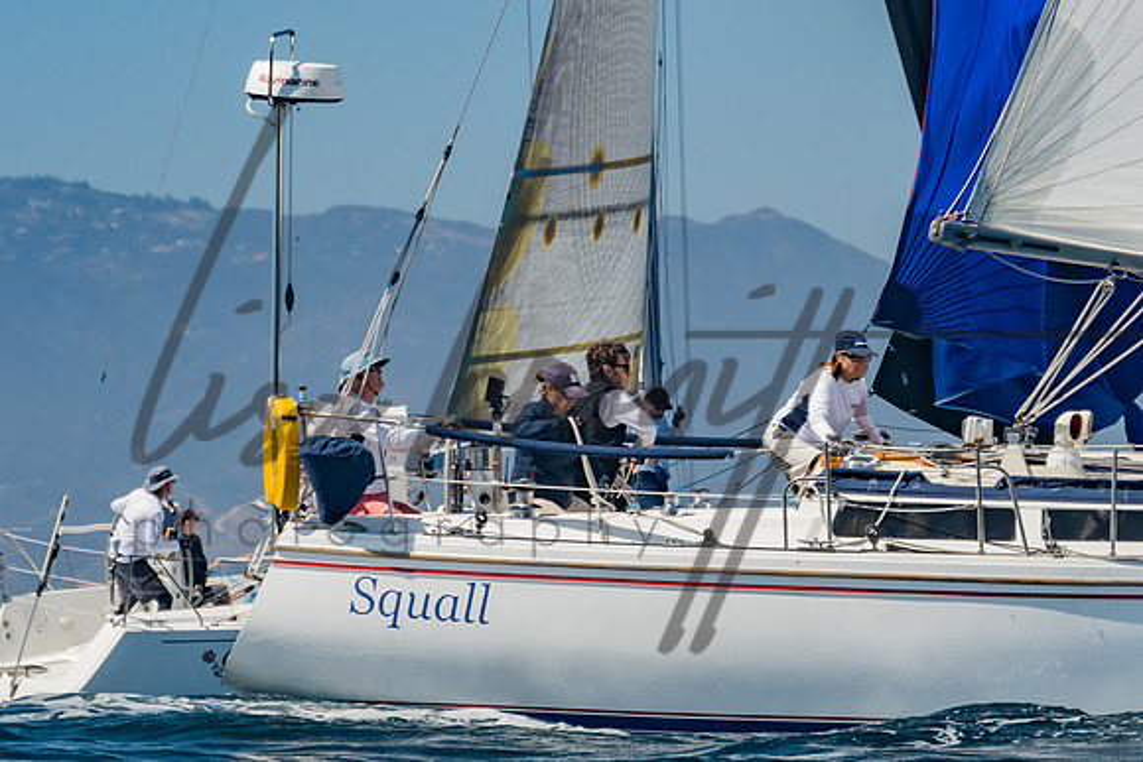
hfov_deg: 6.9
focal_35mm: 297
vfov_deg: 4.6
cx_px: 573
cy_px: 337
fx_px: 9432
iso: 160
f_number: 6.3
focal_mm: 125
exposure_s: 1/320
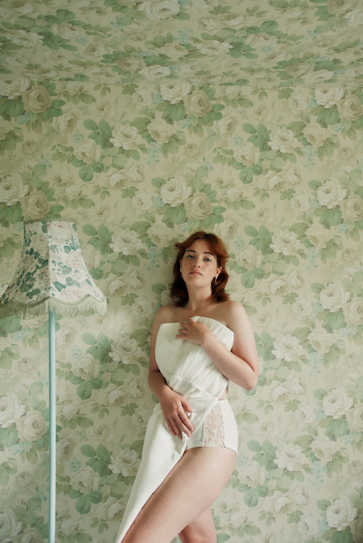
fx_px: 529
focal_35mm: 35
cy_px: 272
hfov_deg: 37.9
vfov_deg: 54.4
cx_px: 182
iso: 800
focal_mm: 35
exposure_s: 1/100
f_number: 3.2
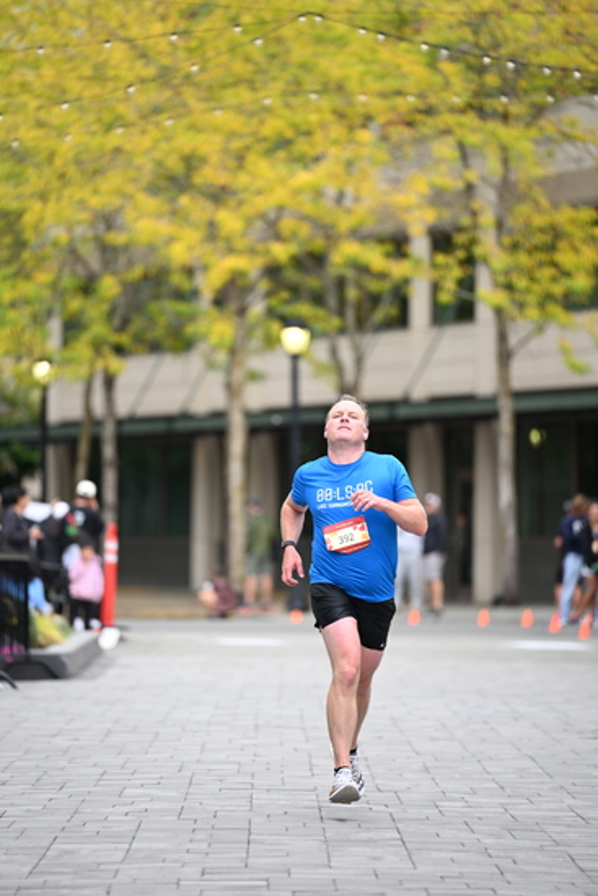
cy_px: 448
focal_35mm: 200
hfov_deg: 6.9
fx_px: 4980
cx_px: 299
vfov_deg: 10.3
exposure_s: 1/1600
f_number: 2.8
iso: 640
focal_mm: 200
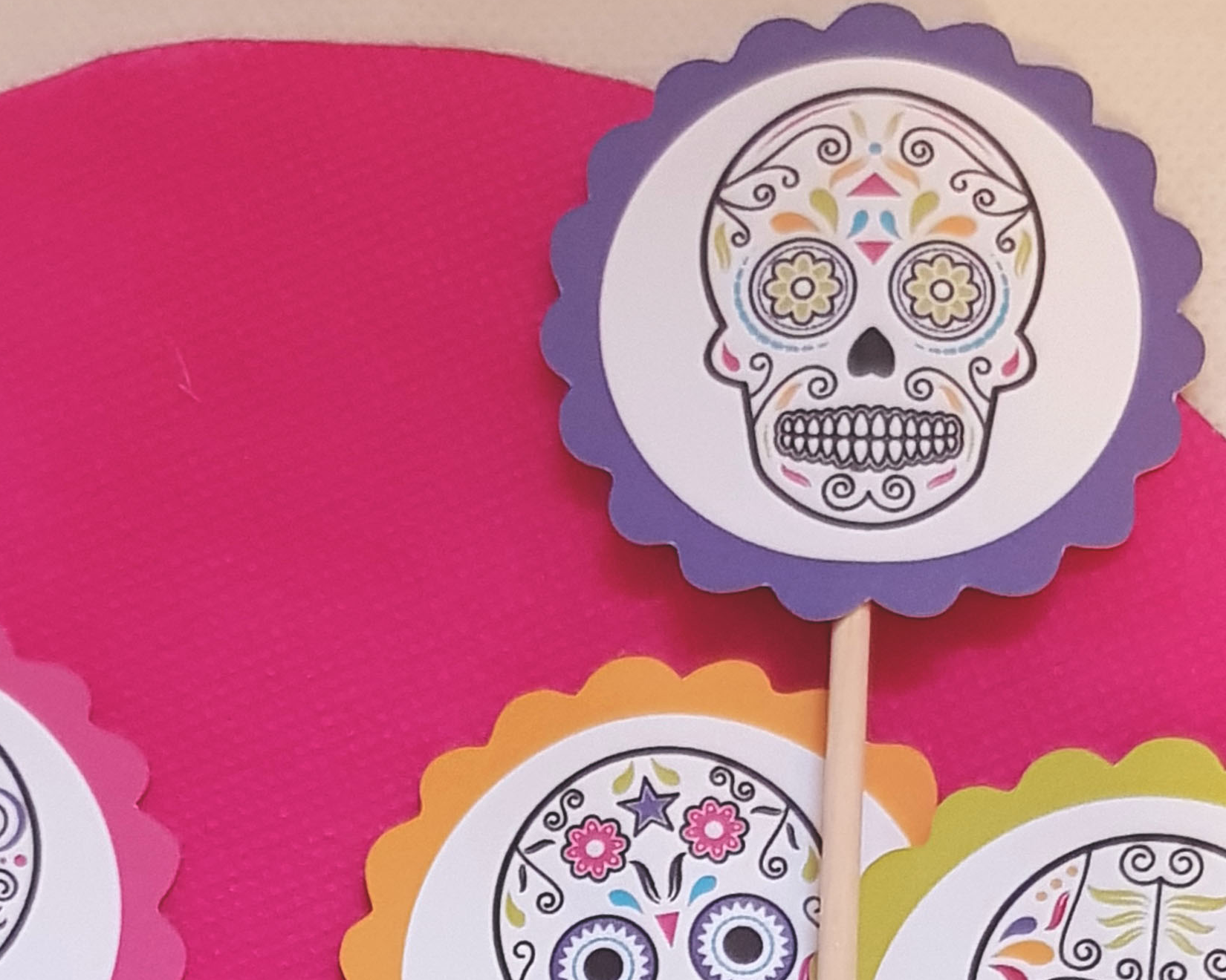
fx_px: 2250
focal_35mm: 62
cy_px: 1344
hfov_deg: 30.4
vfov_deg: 21.7
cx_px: 531
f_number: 1.7
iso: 200
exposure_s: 1/15
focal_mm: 4.3
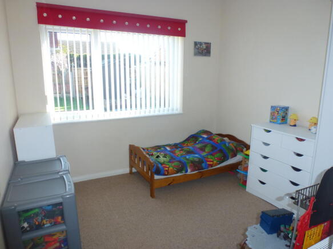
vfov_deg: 56.8
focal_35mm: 24
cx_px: 166
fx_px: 231
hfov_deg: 71.6
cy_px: 124
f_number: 3.3
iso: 125
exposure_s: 1/60
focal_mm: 4.3
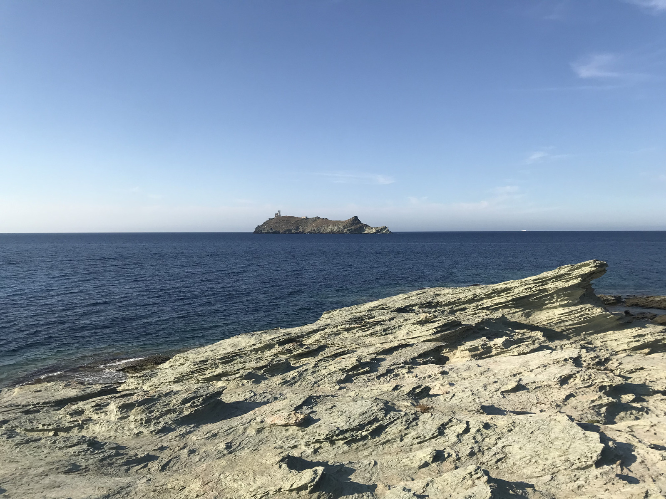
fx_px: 539
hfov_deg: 63.4
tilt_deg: -0.5
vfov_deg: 49.7
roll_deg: -0.4
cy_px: 250
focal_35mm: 28
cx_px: 333
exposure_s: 1/2740
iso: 20
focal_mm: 3.99
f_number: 1.8
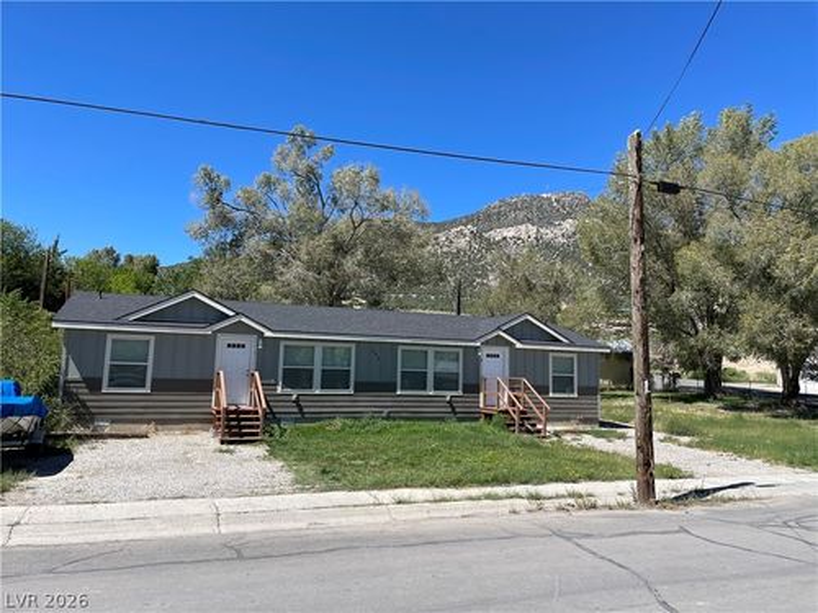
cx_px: 409
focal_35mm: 26
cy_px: 306
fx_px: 614
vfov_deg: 53.1
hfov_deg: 67.3
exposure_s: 1/3205
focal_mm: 4.2
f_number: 1.6
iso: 32
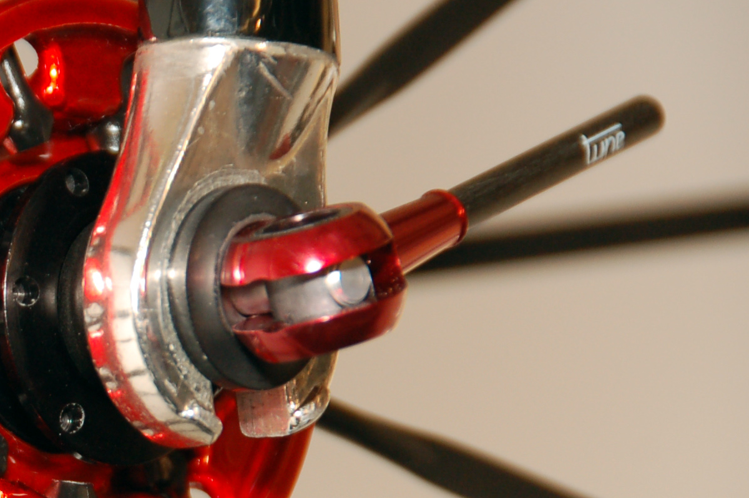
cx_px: -159
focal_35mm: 752
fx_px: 15633
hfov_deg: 2.7
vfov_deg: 1.8
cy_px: 343
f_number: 5.6
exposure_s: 1/60
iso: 400
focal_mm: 200
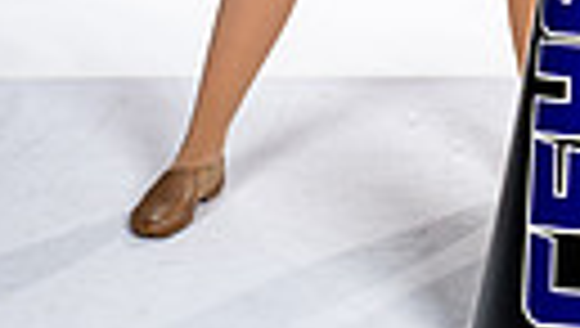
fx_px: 3096
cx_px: 616
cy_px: -544
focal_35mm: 201
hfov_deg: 10.6
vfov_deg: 5.8
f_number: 7.1
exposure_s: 1/320
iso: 250
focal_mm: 55
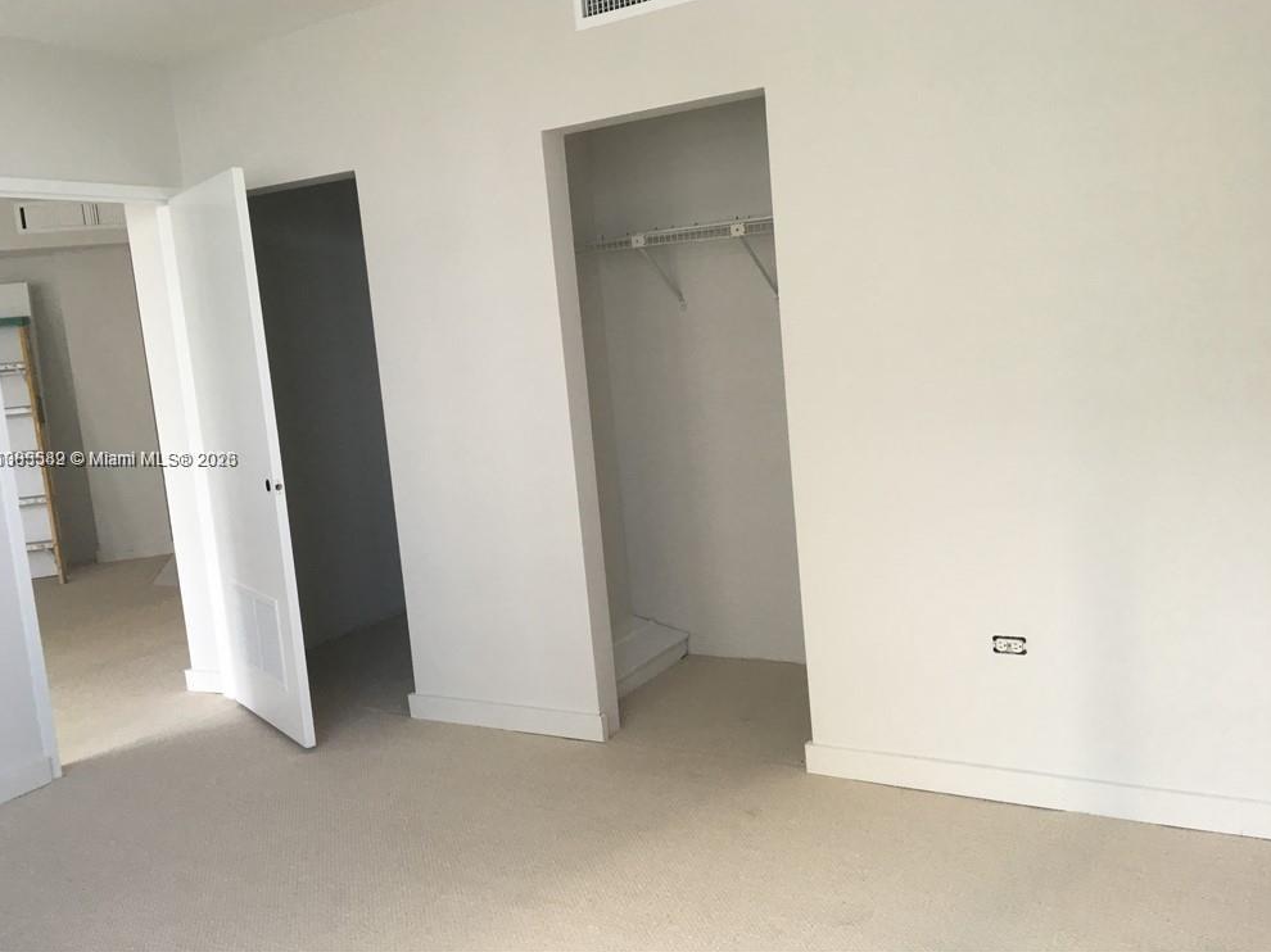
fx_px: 1101
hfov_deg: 60.0
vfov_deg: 46.8
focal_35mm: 30
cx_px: 627
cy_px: 461
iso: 25
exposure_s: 1/40
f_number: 2.2
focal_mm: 4.15
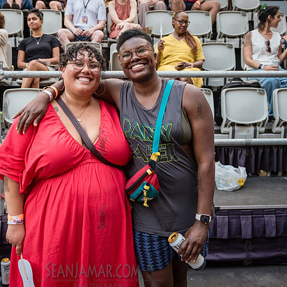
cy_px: 134
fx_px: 385
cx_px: 109
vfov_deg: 40.9
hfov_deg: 40.7
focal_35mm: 41
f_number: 3.5
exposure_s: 1/250
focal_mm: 28
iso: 2000
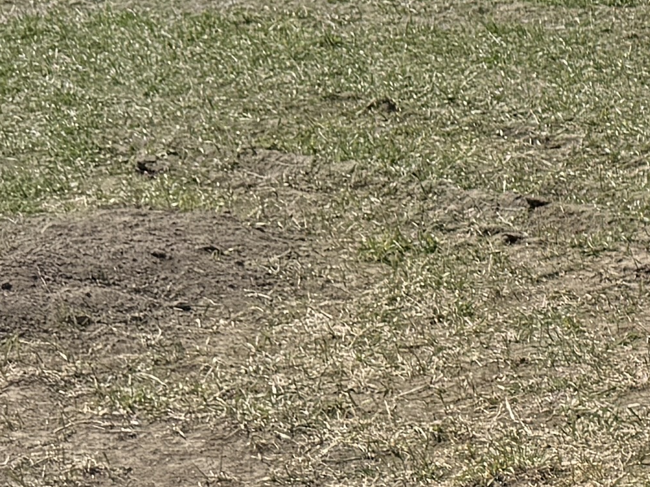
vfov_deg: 10.8
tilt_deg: -9.2
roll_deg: -2.8
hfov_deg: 11.7
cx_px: 1582
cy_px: 126
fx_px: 2572
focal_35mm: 137
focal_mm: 6.76
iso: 80
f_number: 1.78
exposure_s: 1/4167
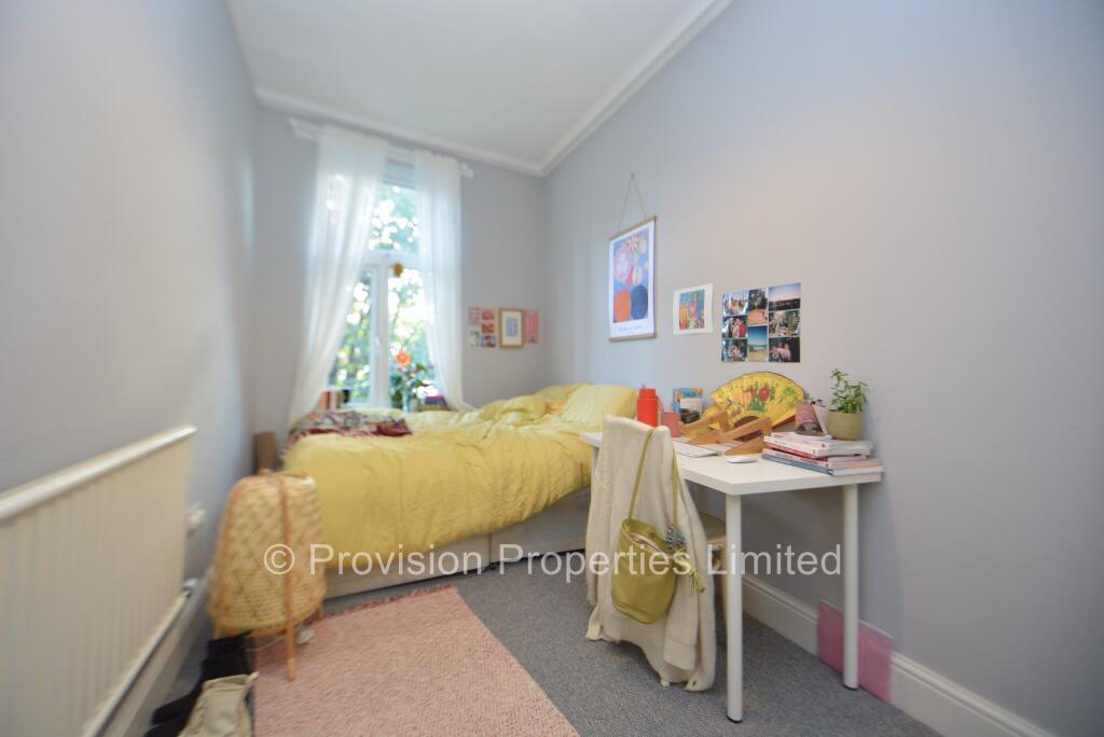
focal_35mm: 15
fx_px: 460
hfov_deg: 100.4
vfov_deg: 77.4
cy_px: 368
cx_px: 552
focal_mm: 10
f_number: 4
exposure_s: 1/60
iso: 800
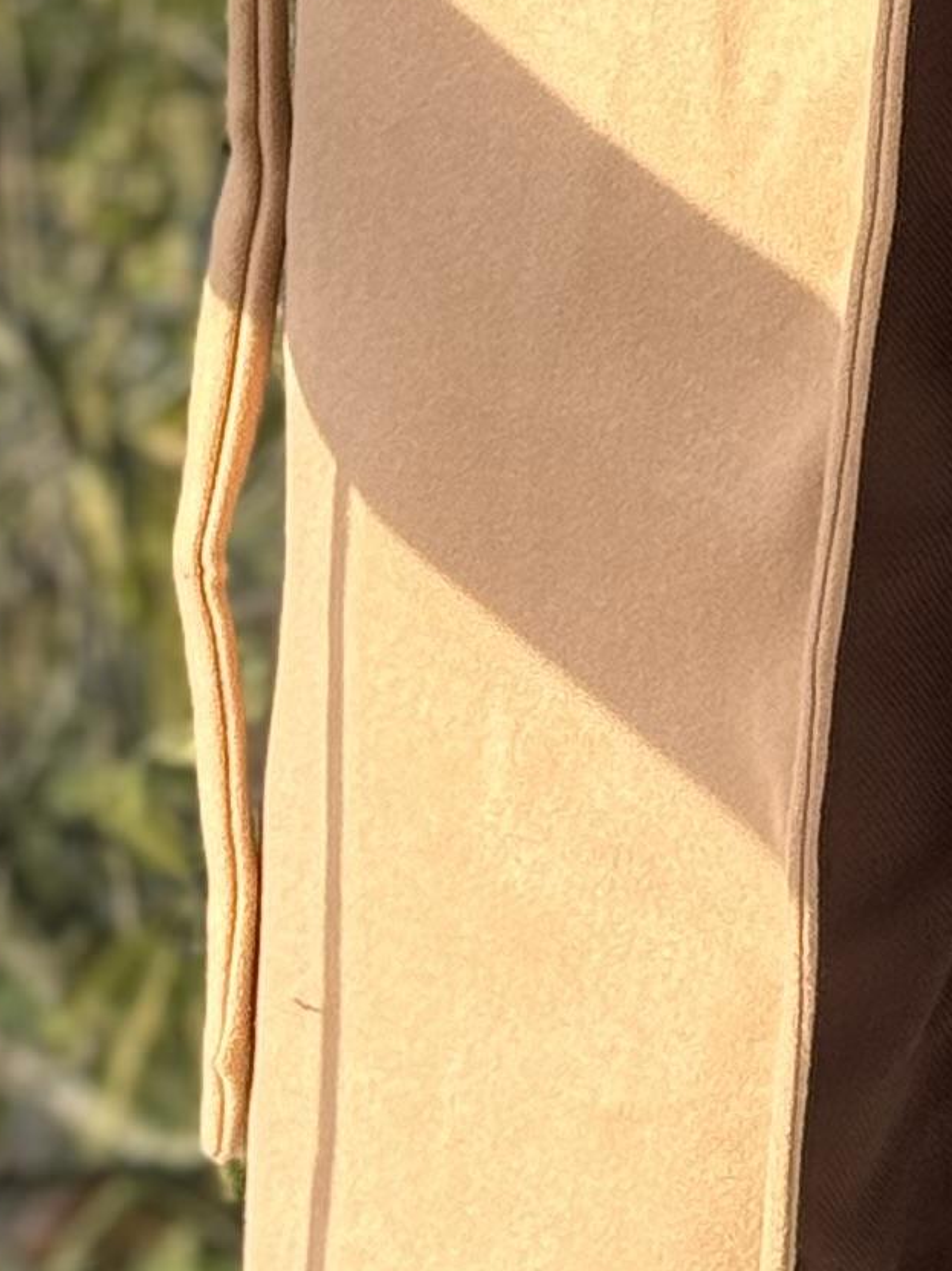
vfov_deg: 8.3
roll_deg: +0.2
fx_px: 8546
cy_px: -563
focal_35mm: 233
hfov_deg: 6.3
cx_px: 1261
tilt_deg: -21.6
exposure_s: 1/499
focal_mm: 6.86
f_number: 1.78
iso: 64
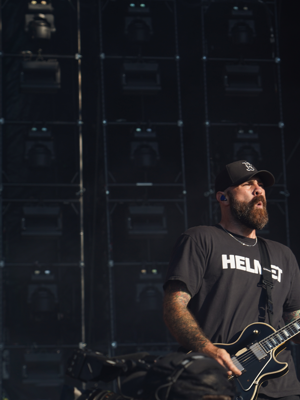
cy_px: 200
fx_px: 1756
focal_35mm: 152
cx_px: 301
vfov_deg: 13.0
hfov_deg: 9.7
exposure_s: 1/320
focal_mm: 105
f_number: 6.3
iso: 100
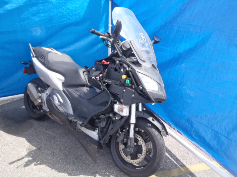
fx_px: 192
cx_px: 118
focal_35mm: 28
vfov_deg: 49.7
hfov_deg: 63.4
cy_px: 88
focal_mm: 5
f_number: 4.5
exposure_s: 1/200
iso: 80
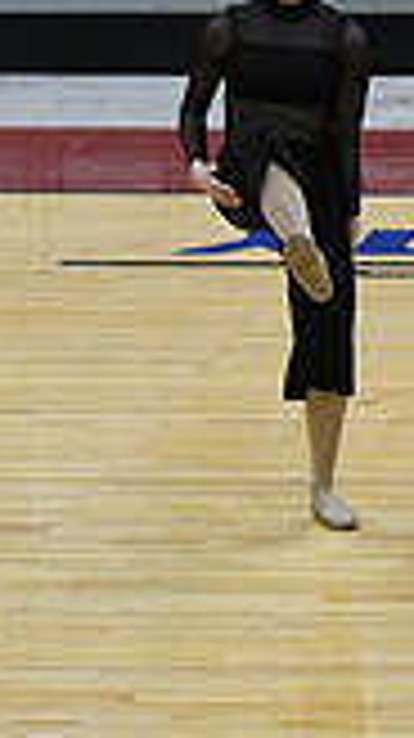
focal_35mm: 390
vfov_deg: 5.5
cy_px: 394
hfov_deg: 3.1
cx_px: 1260
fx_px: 7627
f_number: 4
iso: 5000
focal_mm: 70
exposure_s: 1/500
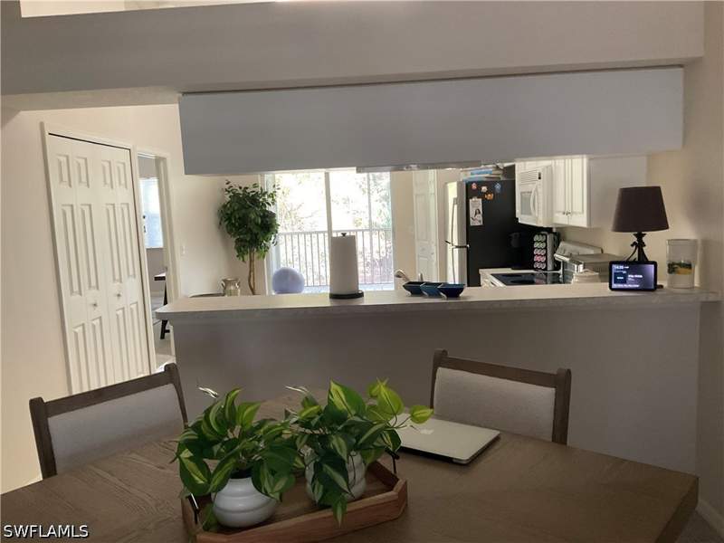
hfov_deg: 61.7
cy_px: 272
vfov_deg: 48.2
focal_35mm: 29
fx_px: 607
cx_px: 362
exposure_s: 1/60
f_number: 1.8
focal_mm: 3
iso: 200
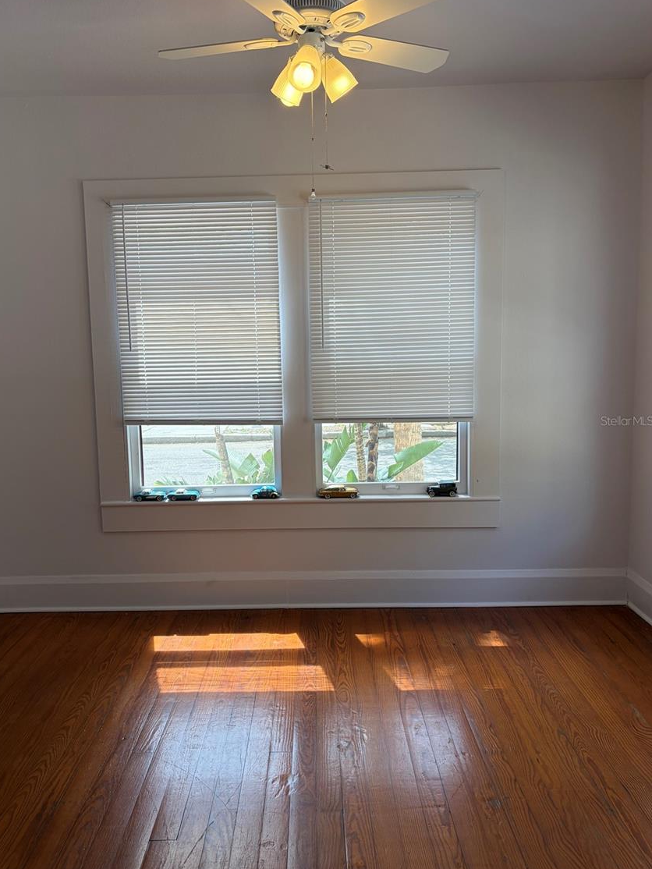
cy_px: 420
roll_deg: +1.2
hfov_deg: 49.7
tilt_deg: -8.4
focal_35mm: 28
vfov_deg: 63.4
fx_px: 703
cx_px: 305
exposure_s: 1/331
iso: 50
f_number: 1.6
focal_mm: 5.96
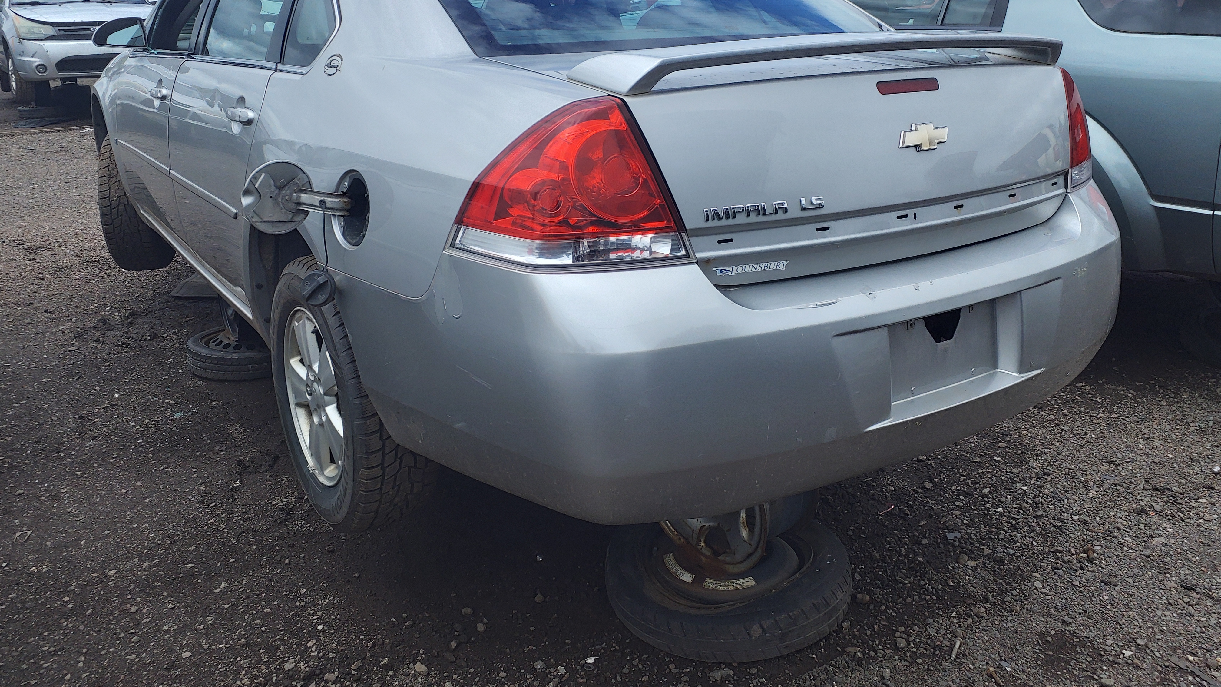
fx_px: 939
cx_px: 613
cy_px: 236
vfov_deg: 39.8
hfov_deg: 66.1
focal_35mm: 29
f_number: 1.9
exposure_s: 1/805
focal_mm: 3.58
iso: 40
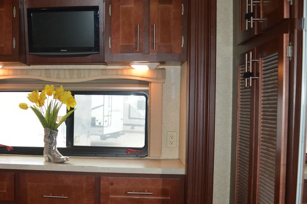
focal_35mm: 44
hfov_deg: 43.1
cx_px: 75
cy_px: 125
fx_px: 375
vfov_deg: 30.4
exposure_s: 1/60
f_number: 3.5
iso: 450
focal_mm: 18
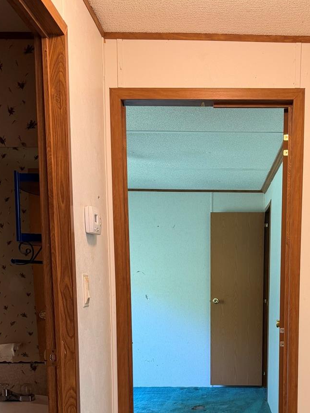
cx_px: 227
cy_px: 336
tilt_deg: -6.7
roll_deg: -1.1
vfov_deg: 41.7
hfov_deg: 33.0
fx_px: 513
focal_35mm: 43
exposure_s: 1/60
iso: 200
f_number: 1.78
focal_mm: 6.76
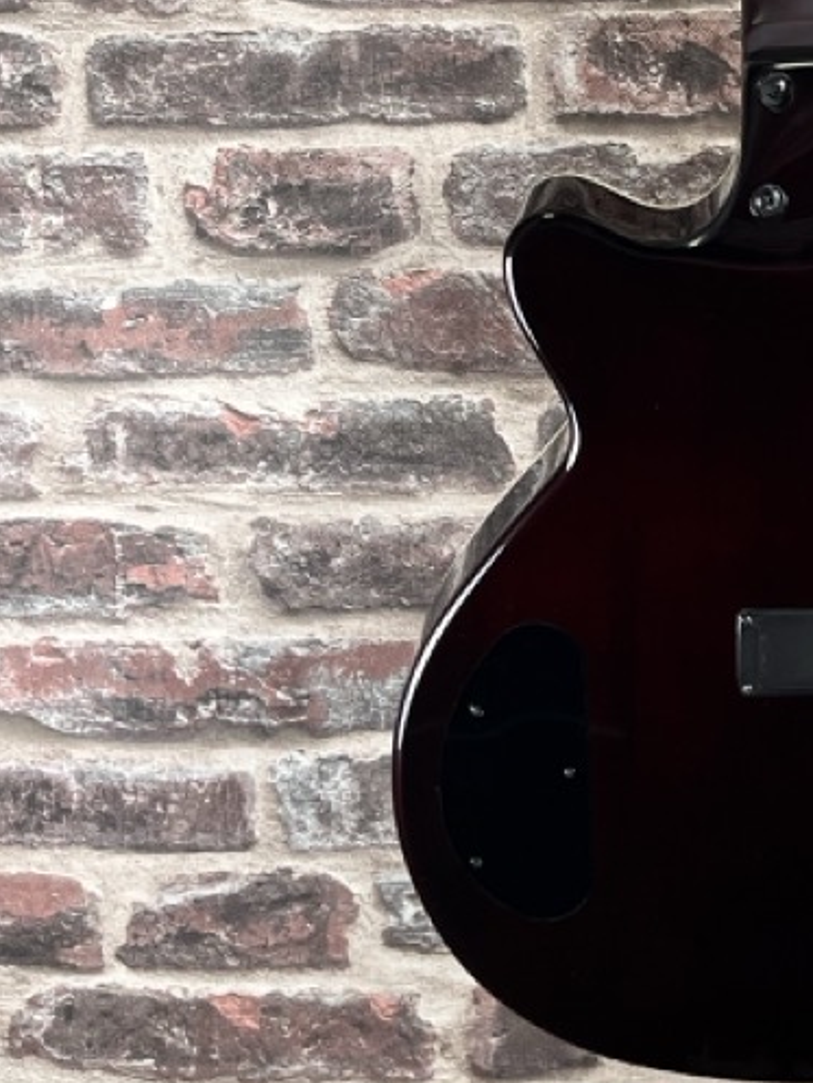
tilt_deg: -7.2
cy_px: -183
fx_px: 2097
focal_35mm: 67
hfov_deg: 21.1
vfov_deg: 26.1
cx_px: 833
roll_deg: +0.6
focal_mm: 5.1
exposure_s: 1/121
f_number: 1.6
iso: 125
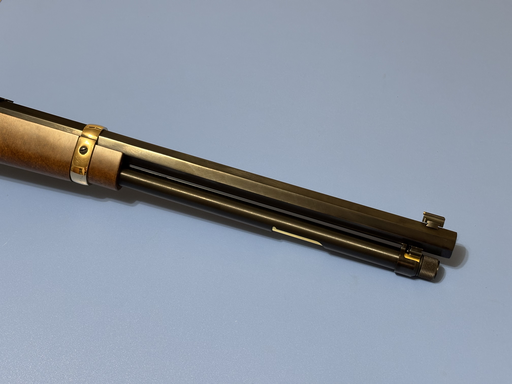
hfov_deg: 36.8
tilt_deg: -48.8
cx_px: 256
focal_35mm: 52
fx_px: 769
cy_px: 192
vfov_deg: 28.0
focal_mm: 5.96
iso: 125
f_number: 1.6
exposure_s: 1/40
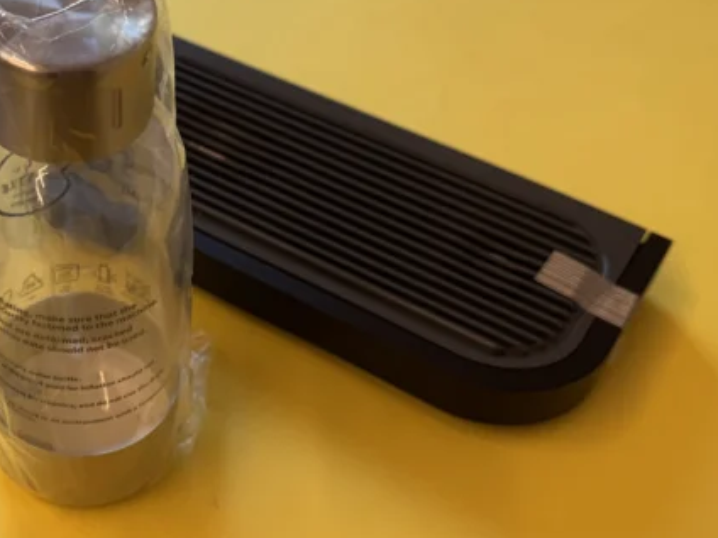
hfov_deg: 31.7
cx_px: 76
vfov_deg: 25.2
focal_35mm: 58
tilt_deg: -48.3
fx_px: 1203
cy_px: 274
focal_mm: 6.76
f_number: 1.78
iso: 160
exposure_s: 1/100
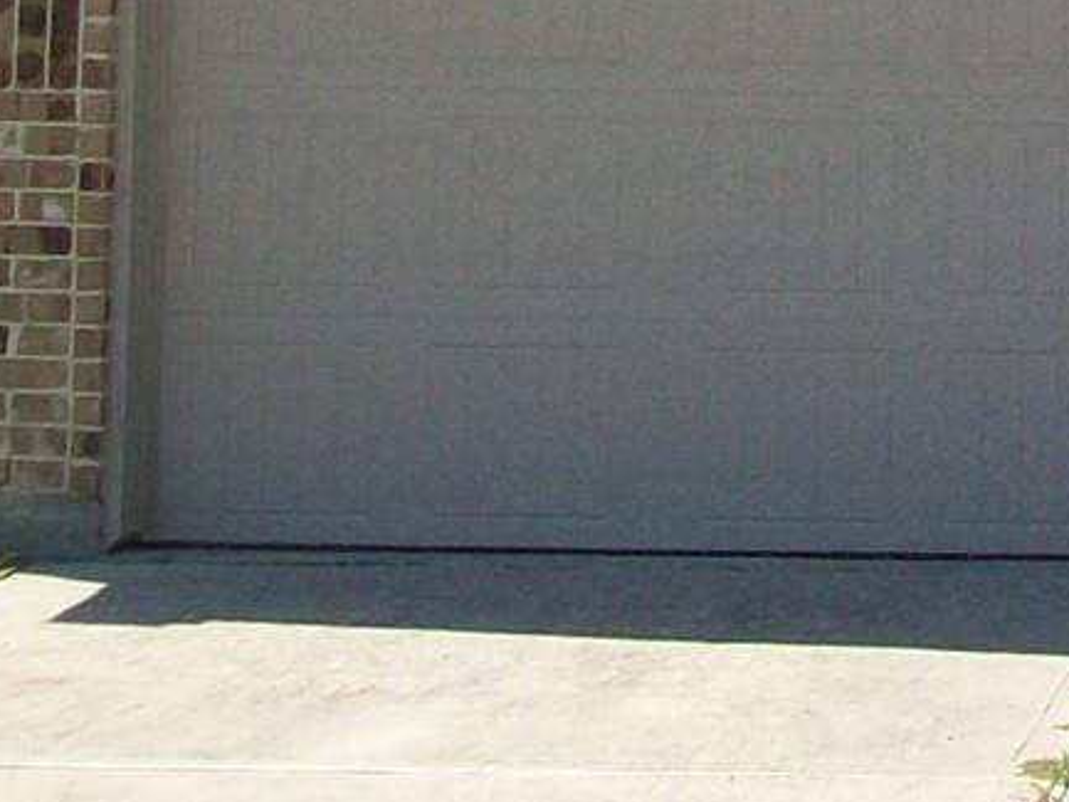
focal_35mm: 213
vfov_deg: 6.8
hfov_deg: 9.0
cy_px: -760
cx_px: 1797
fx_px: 6580
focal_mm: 7.6
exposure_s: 1/640
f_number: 3
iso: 64
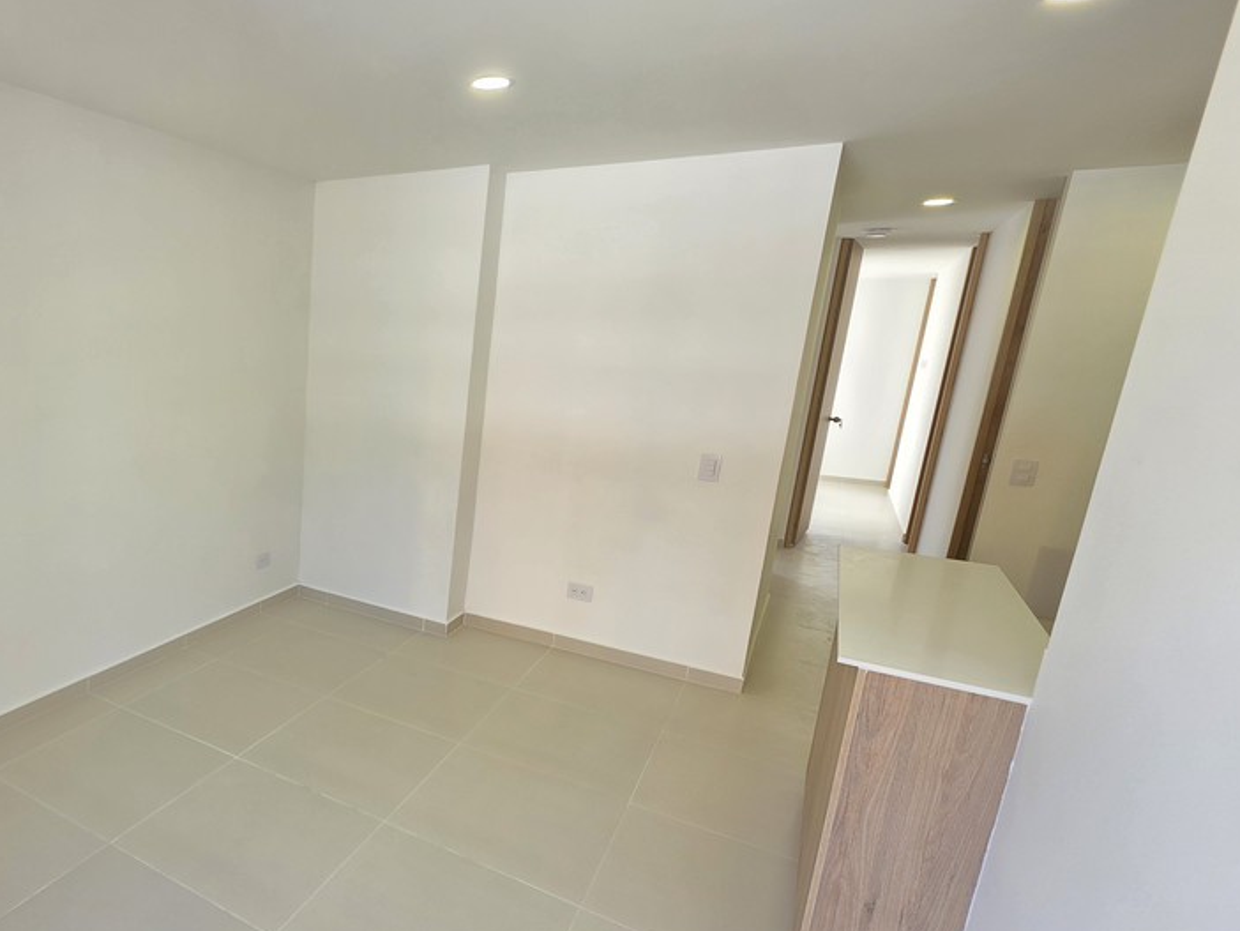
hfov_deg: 75.3
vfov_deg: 65.6
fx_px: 717
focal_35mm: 20
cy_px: 541
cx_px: 297
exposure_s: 1/120
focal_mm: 2.2
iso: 80
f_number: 1.9
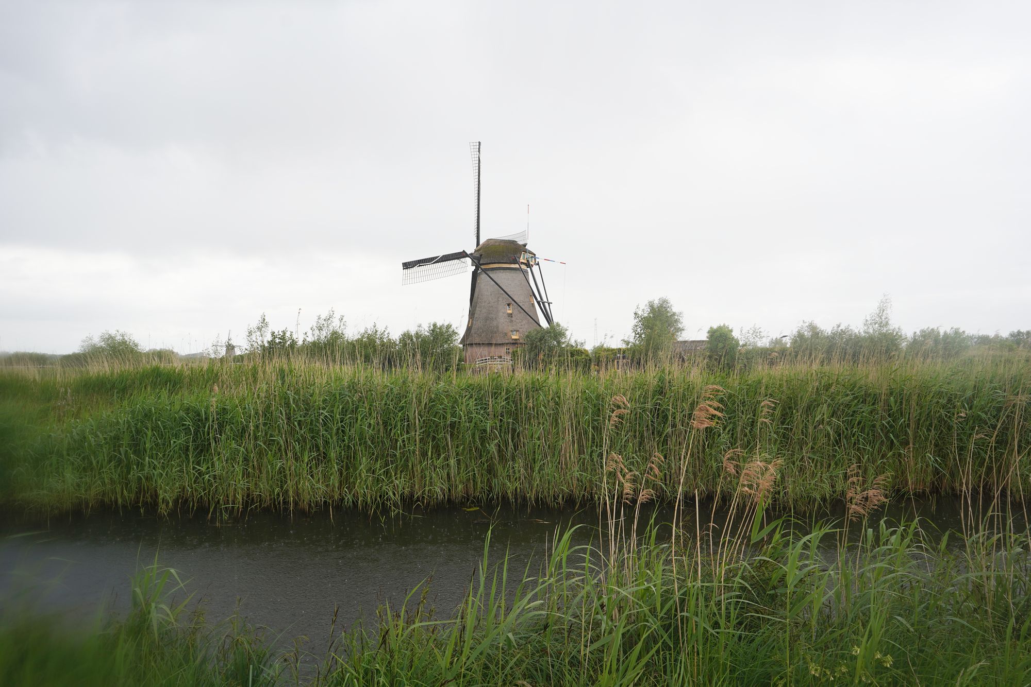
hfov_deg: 73.7
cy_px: 344
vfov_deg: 53.1
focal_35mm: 24
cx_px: 516
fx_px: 687
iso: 100
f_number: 7.1
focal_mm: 24
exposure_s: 1/100
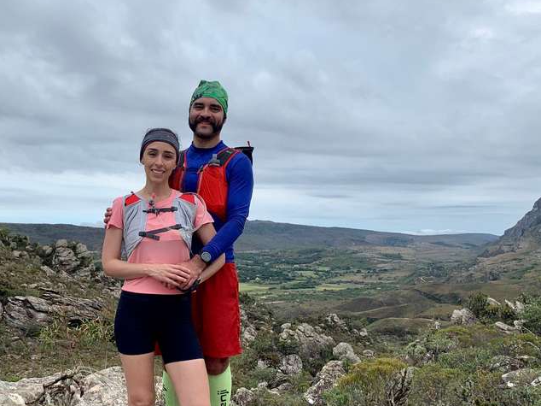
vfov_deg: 34.2
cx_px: 189
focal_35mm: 42
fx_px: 656
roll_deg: -2.1
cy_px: 250
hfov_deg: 44.3
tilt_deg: -1.9
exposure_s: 1/1880
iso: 25
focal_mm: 4.25
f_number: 1.8
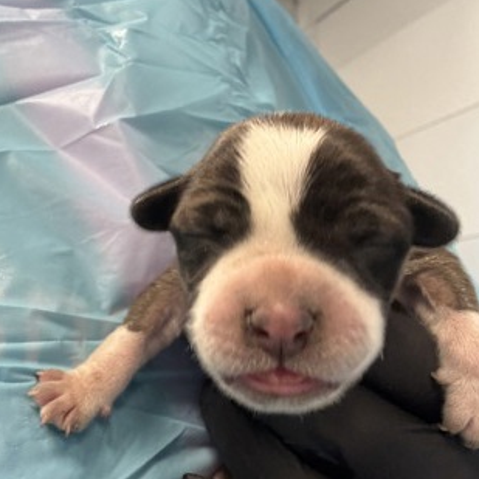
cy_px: 234
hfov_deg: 46.0
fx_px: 564
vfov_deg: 46.0
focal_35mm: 36
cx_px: 236
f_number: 1.9
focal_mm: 2.69
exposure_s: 1/60
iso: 250
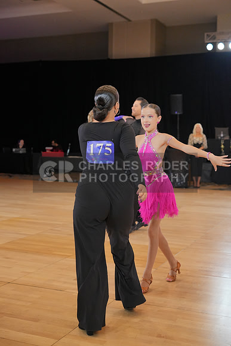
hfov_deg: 27.0
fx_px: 481
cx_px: 116
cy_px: 173
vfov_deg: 39.6
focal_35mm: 50
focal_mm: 50
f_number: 3.5
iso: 3200
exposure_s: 1/500
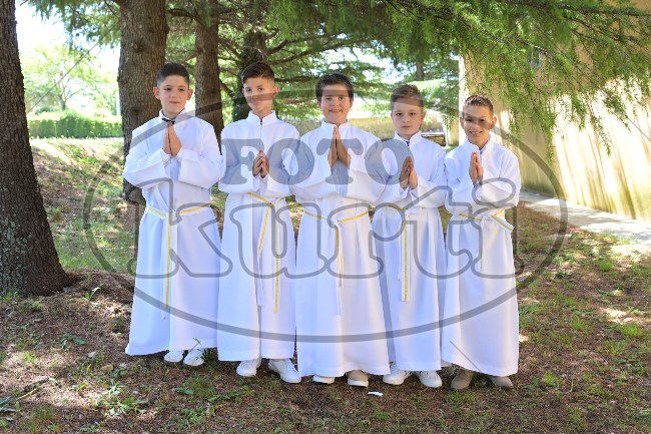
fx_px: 741
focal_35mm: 41
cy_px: 217
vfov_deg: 32.6
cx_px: 326
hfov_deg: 47.4
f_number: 5.6
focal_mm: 41
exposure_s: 1/160
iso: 640
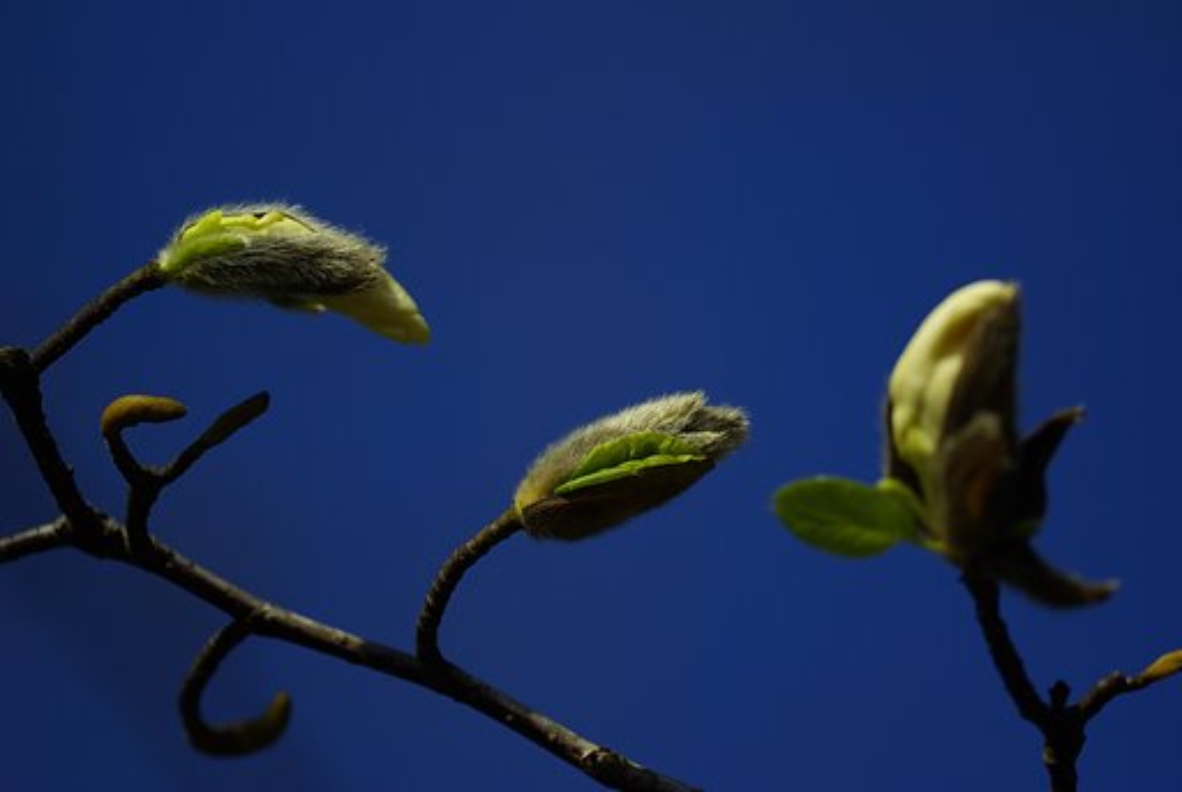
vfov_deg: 5.1
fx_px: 8878
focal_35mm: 270
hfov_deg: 7.6
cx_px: 591
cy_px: 396
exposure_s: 1/2000
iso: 100
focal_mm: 180
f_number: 3.5
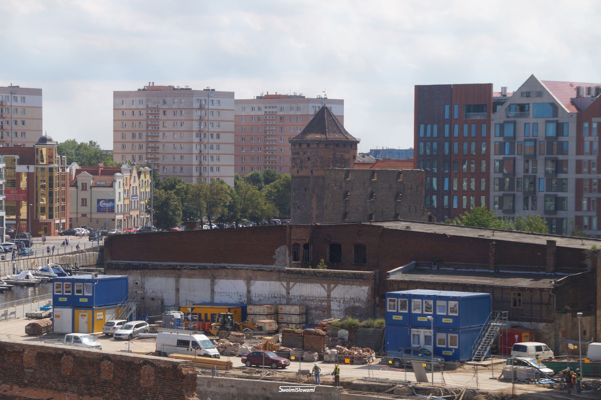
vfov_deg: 12.2
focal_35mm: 112
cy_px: 200
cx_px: 300
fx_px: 1877
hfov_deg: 18.2
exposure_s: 1/400
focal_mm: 75
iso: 100
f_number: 5.6
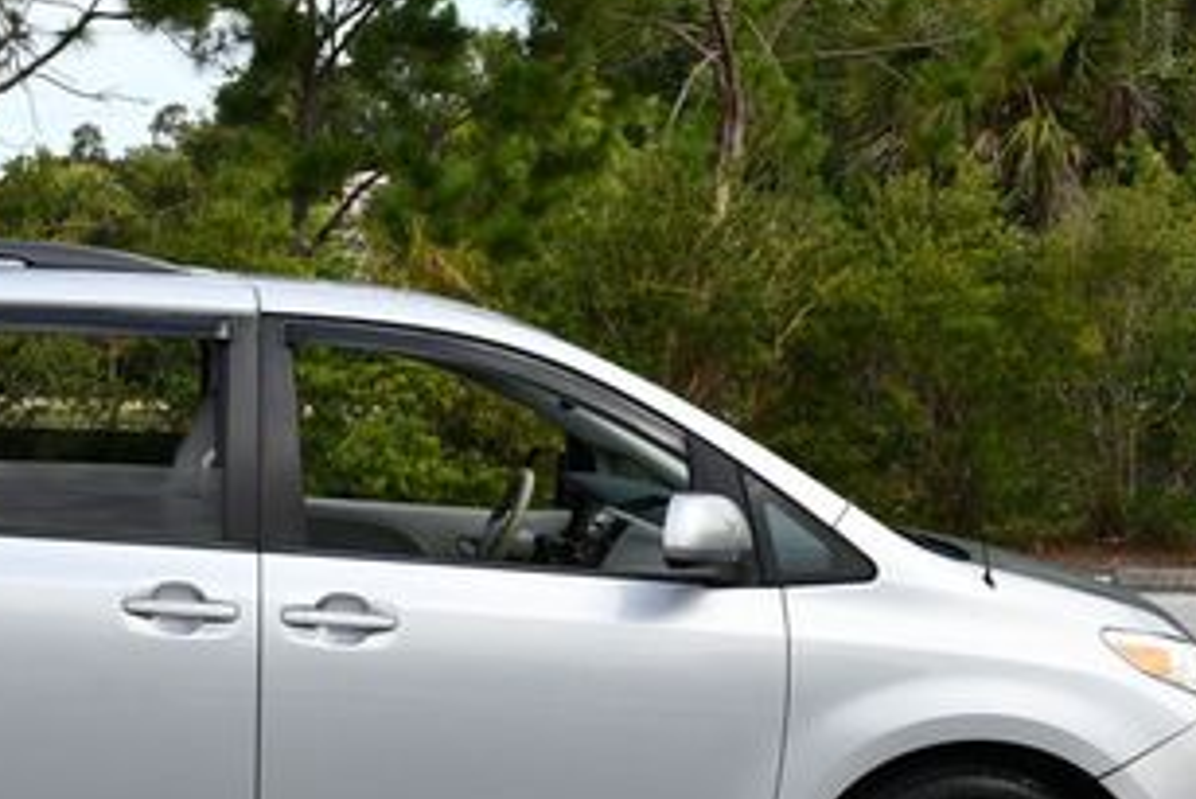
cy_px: 460
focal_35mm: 75
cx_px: 191
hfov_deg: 26.3
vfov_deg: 18.2
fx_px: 2493
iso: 200
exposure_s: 1/250
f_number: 7.1
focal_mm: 18
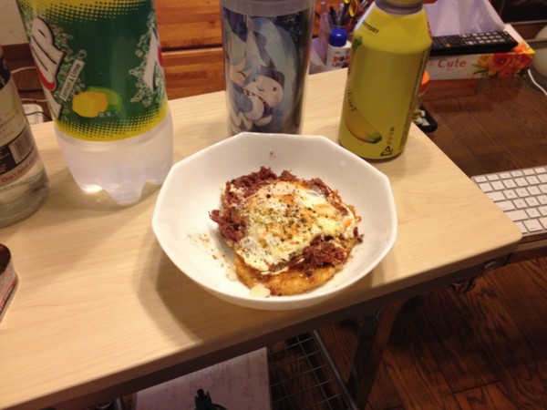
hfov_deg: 52.6
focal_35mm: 35
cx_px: 274
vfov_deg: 40.7
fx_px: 553
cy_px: 205
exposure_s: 1/20
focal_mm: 4.28
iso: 250
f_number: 2.4
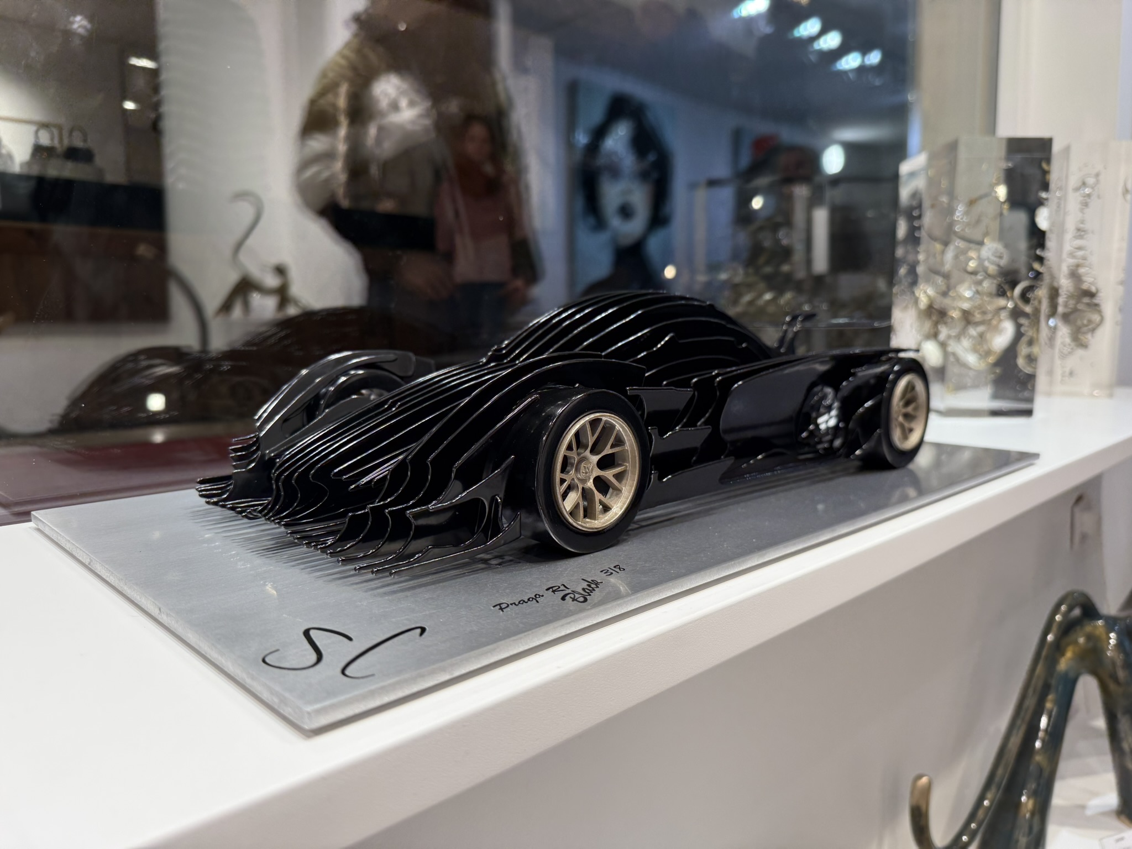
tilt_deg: -6.9
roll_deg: +1.3
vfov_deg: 56.8
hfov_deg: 71.6
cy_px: 424
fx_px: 785
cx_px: 566
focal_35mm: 24
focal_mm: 6.76
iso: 100
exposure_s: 1/291
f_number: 1.78
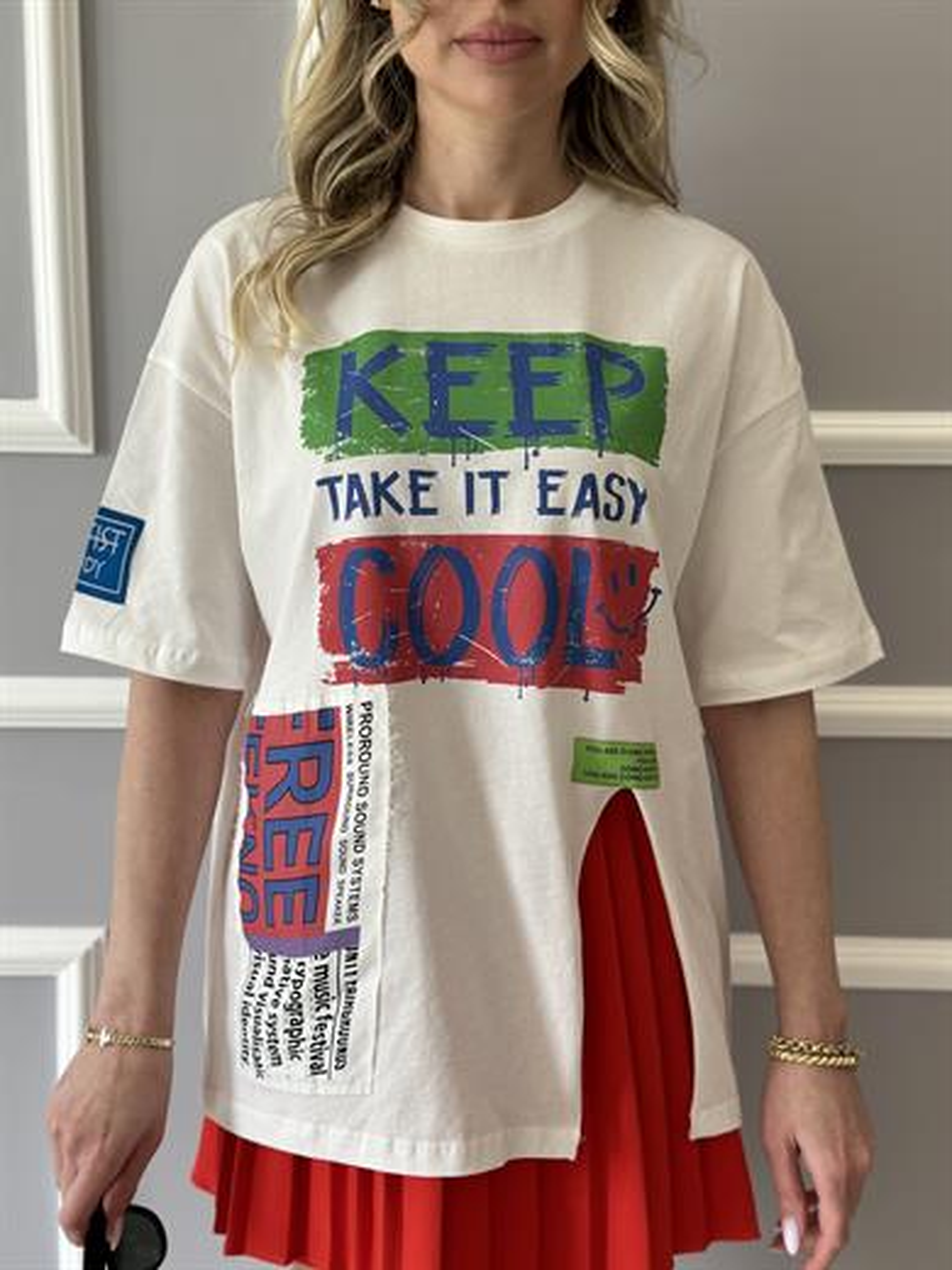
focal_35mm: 48
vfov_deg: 39.7
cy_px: 635
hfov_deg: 30.3
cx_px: 476
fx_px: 1760
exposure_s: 1/262
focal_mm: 6.86
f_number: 1.78
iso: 80
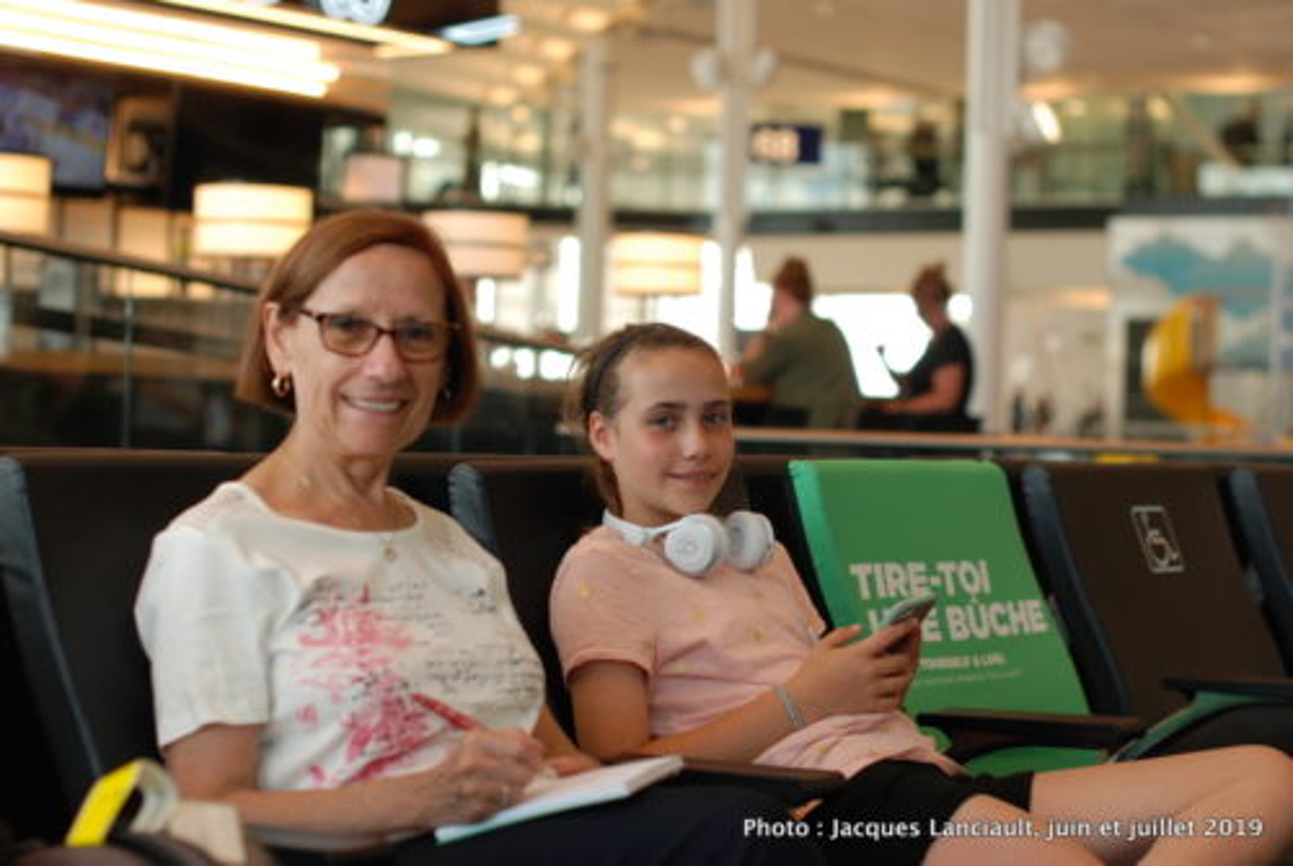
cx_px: 646
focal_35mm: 75
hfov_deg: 27.0
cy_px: 433
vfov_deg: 18.2
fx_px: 2698
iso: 250
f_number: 2.8
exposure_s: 1/250
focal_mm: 50
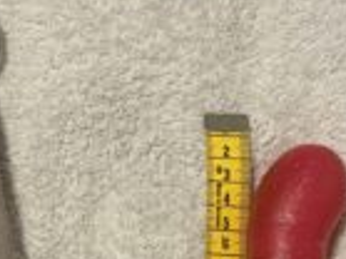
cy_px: 269
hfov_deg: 25.8
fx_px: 749
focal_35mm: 75
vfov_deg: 19.0
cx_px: 100
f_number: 1.6
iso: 250
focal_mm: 5.96
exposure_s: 1/50
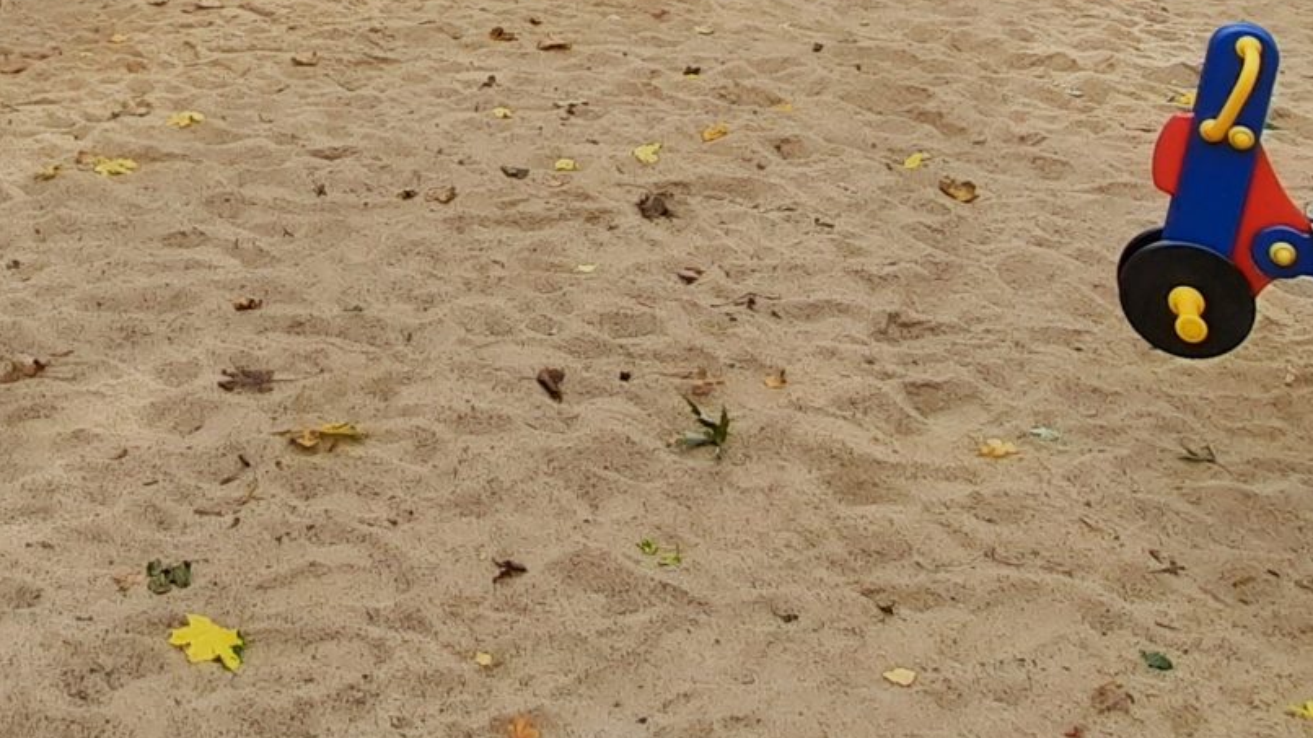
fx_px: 1566
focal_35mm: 45
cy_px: -363
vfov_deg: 22.1
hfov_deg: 43.2
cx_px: 244
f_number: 2.2
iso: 40
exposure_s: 1/238
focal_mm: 1.74
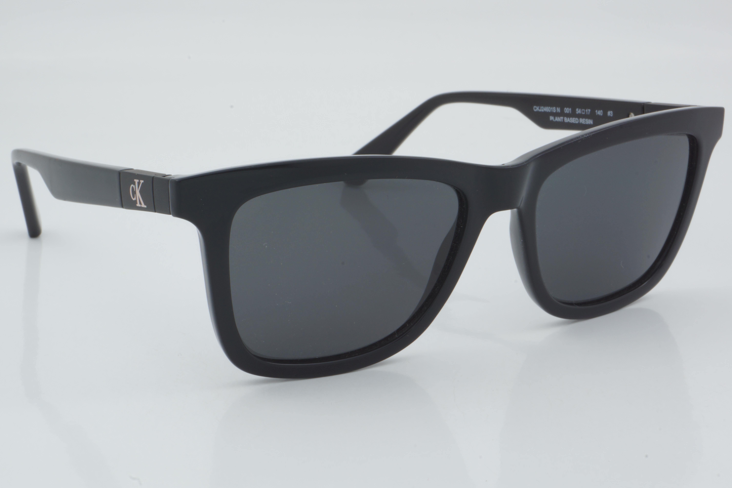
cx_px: 366
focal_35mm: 75
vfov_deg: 18.2
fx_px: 1525
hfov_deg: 27.0
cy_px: 244
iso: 100
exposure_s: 1/3
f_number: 32
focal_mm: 50
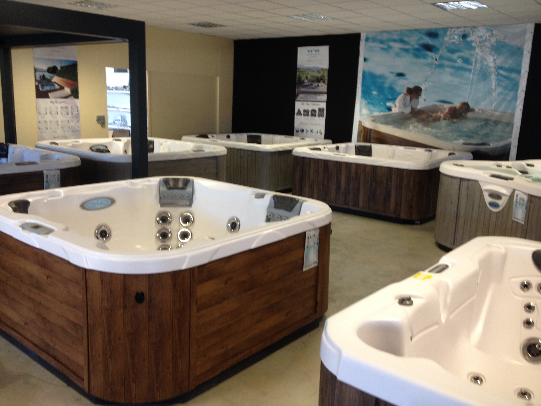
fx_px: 547
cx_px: 270
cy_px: 203
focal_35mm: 35
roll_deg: -1.8
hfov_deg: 52.6
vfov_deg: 40.7
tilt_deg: -12.3
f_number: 2.4
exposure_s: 1/20
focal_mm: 4.28
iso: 64
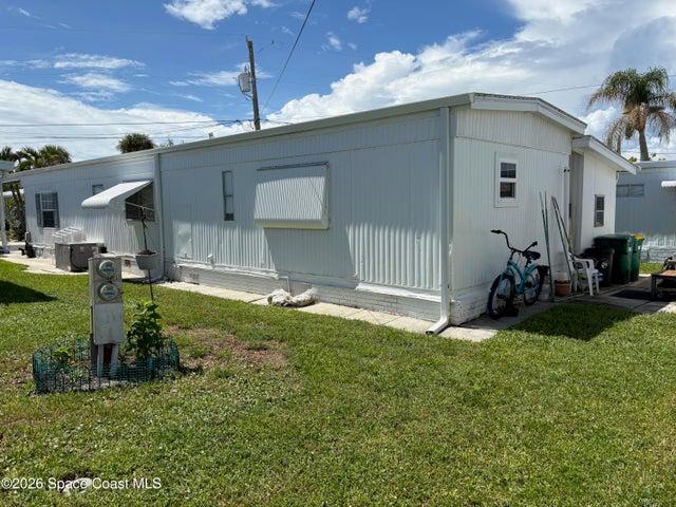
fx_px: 508
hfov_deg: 67.3
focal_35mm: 26
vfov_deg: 53.1
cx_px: 338
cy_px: 254
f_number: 1.6
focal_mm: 5.96
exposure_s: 1/5348
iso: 50
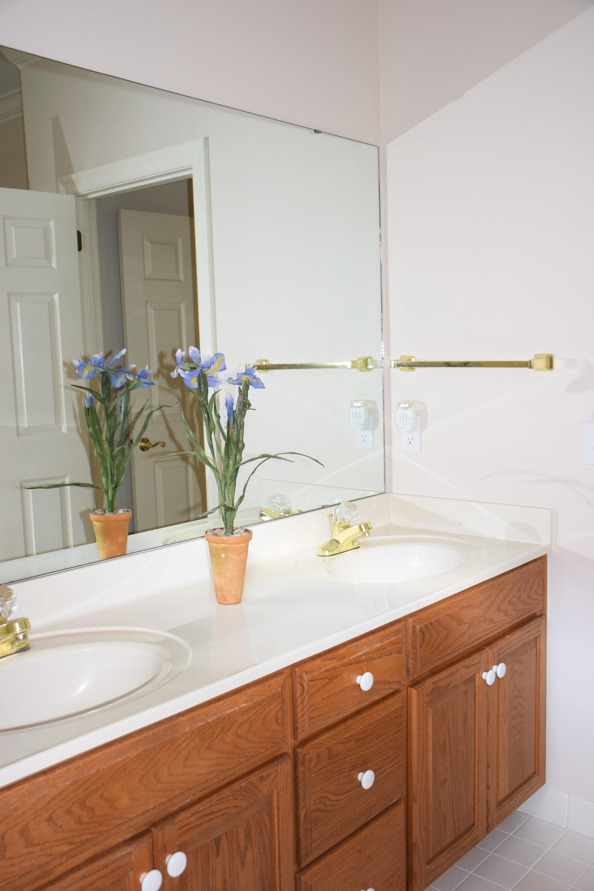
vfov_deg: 53.1
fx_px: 891
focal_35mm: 36
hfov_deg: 36.9
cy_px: 446
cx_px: 297
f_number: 4.5
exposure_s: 1/80
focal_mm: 24
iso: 800
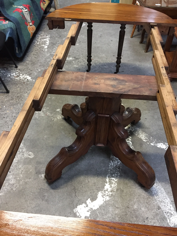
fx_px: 198
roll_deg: -2.4
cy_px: 118
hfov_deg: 48.2
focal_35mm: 29
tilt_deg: -42.2
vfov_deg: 61.7
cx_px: 88
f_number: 2.2
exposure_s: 1/17
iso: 250
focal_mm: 4.15
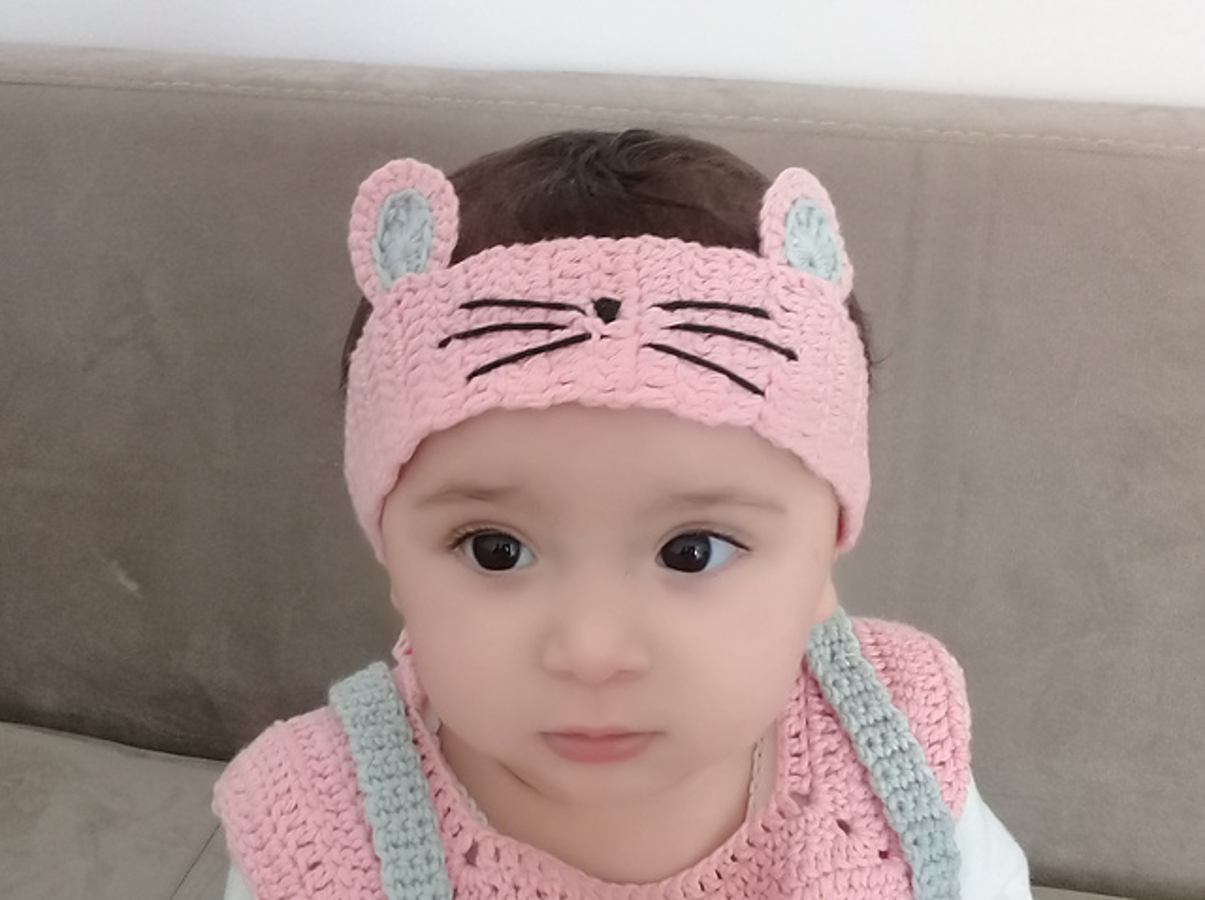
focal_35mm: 31
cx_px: 602
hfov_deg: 58.4
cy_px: 450
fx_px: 1078
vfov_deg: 45.3
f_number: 2.2
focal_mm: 3.3
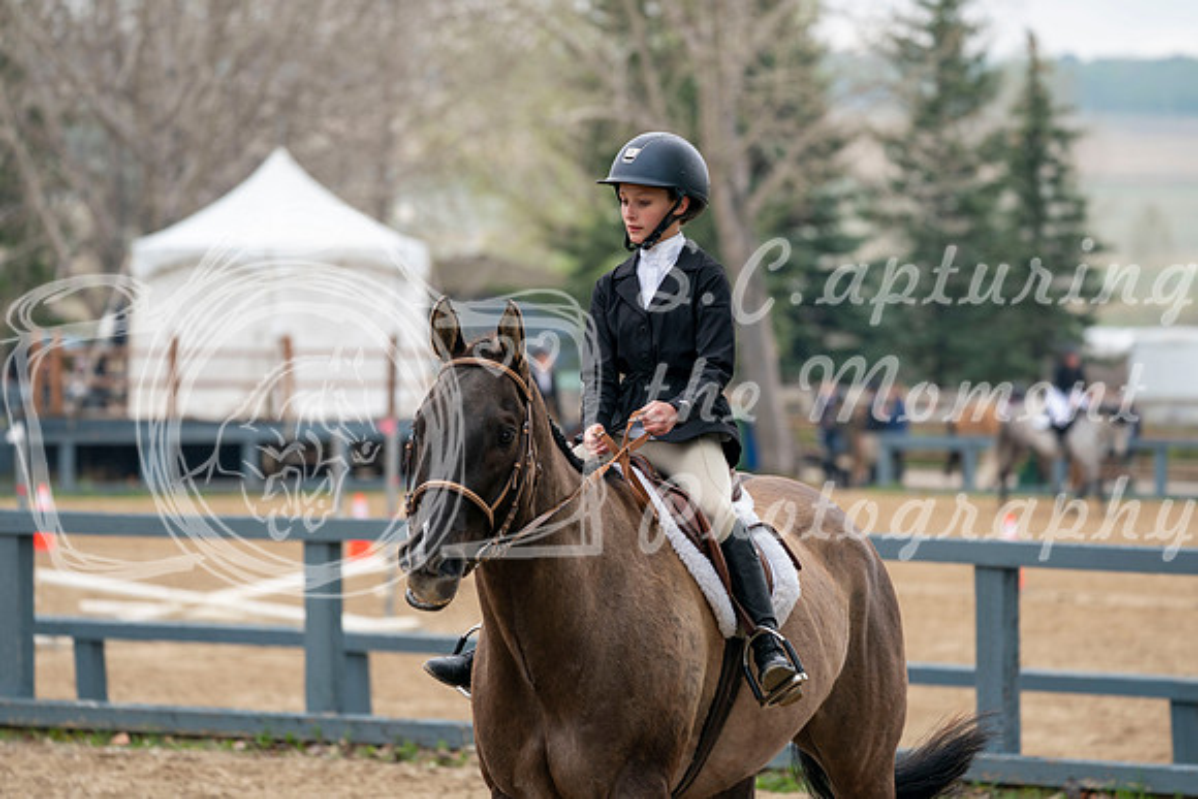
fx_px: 7456
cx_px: 599
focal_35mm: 224
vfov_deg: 6.1
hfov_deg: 9.2
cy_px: 400
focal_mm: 224
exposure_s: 1/250
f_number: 5.6
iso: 200
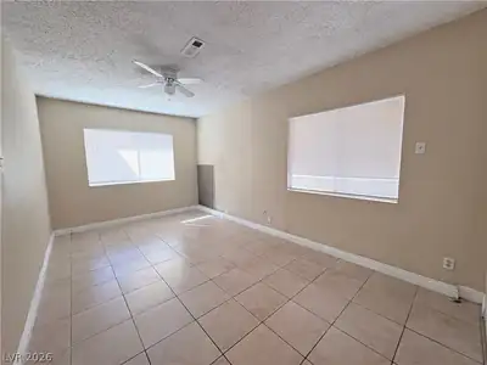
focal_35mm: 14
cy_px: 182
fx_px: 197
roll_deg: +1.5
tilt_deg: -6.2
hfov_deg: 102.1
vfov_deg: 85.7
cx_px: 244
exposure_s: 1/120
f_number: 2.2
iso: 250
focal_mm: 2.22
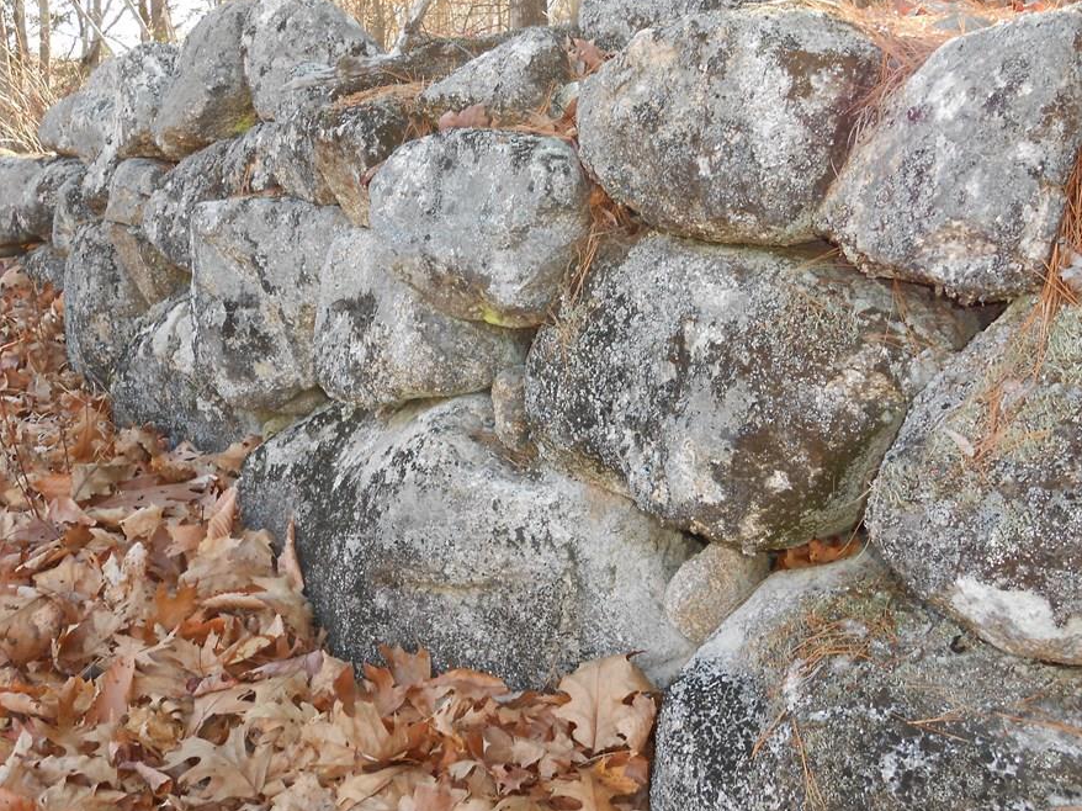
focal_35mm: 35
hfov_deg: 52.6
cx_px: 492
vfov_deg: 40.6
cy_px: 343
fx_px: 1094
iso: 80
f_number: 3.8
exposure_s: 1/30
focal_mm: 5.3
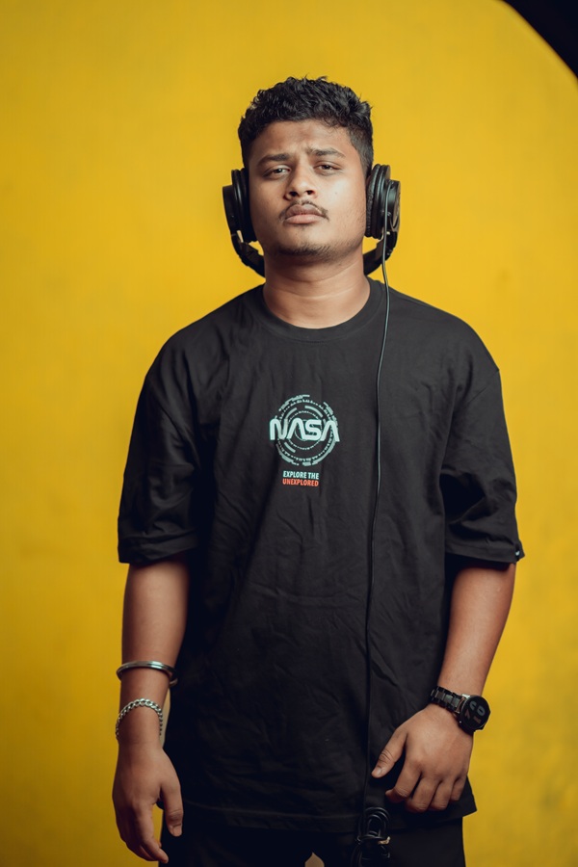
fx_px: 2047
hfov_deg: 16.1
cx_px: 289
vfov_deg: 23.9
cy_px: 434
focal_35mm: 85
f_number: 1.4
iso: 400
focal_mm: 85
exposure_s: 1/2500
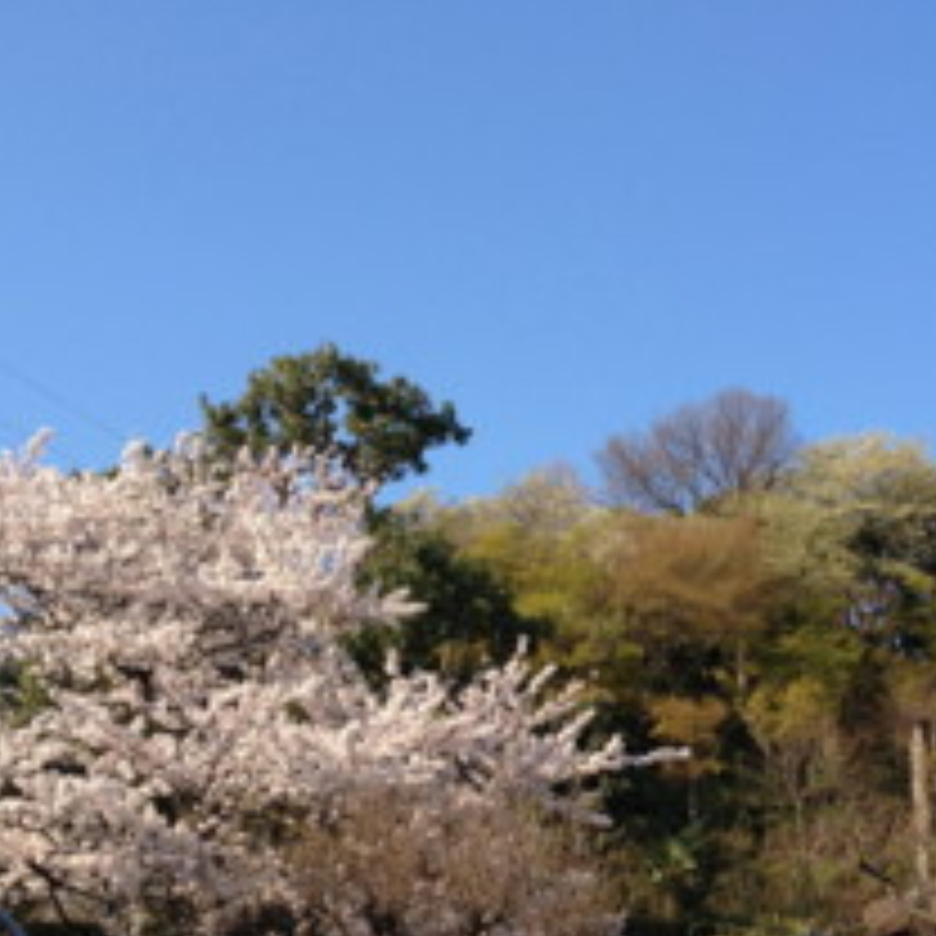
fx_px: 2050
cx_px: 540
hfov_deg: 25.7
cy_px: 742
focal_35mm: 67
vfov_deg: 25.3
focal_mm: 4.28
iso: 64
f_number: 2.4
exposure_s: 1/714
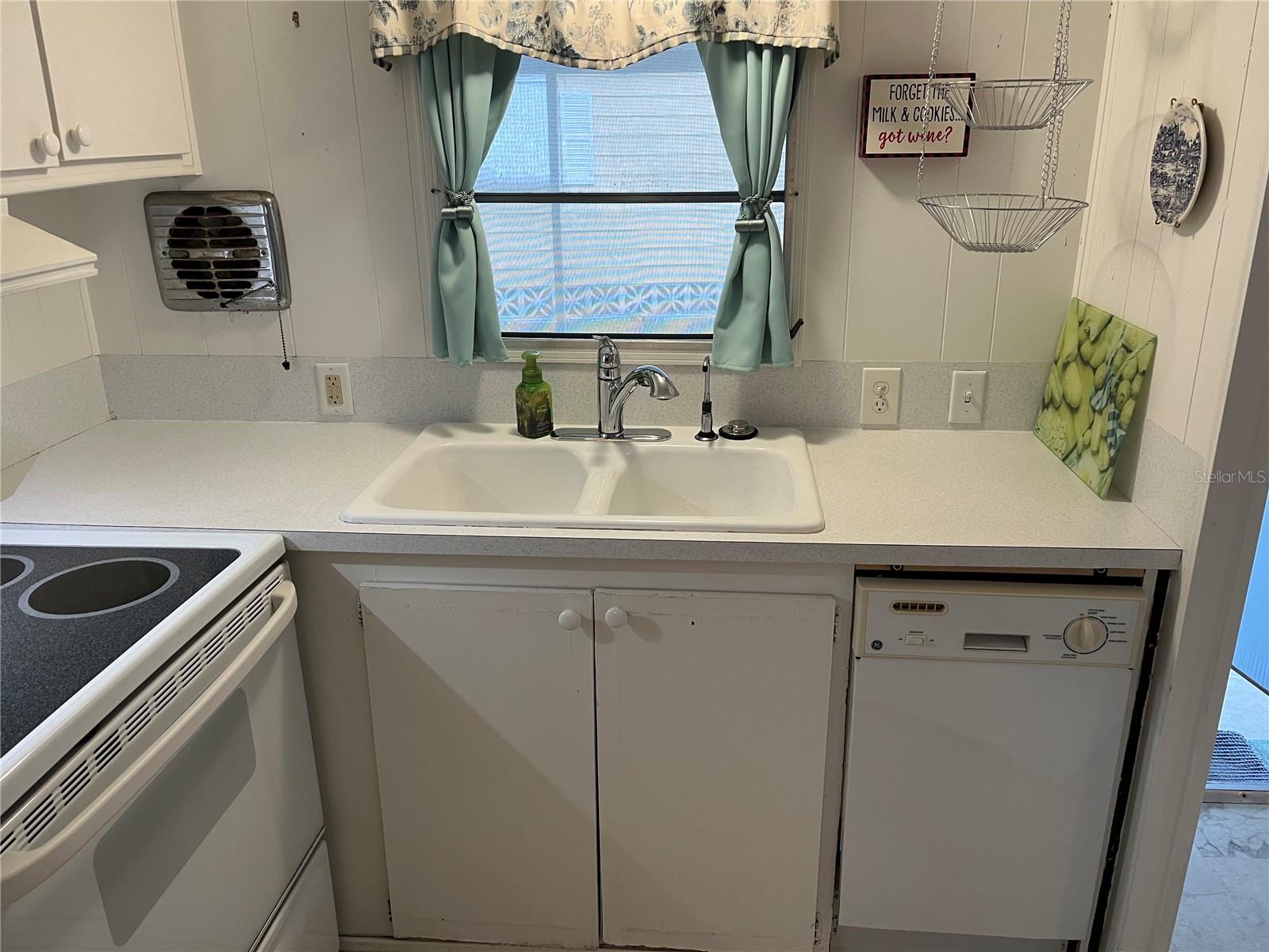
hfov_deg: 67.3
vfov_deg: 53.1
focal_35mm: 26
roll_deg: +1.3
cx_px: 634
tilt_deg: -19.2
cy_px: 476
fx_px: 953
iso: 100
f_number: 1.6
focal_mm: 5.1
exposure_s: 1/60
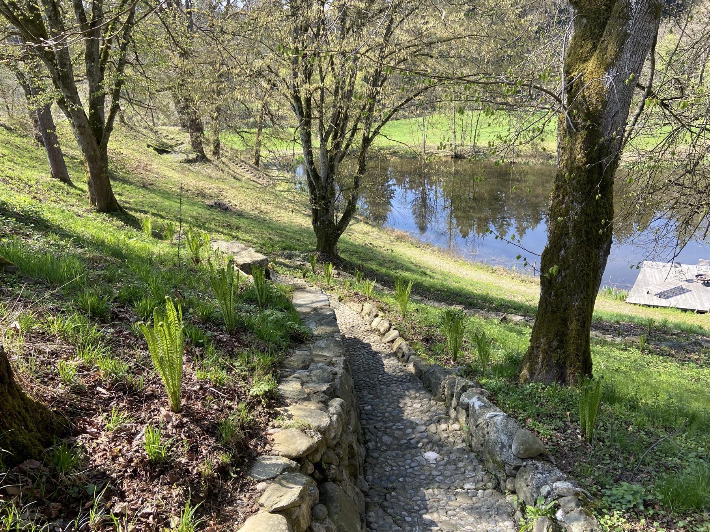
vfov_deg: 53.1
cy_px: 266
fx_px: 533
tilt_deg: -21.9
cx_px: 355
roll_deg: +2.0
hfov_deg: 67.3
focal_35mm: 26
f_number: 1.8
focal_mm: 4.25
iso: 32
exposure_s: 1/495
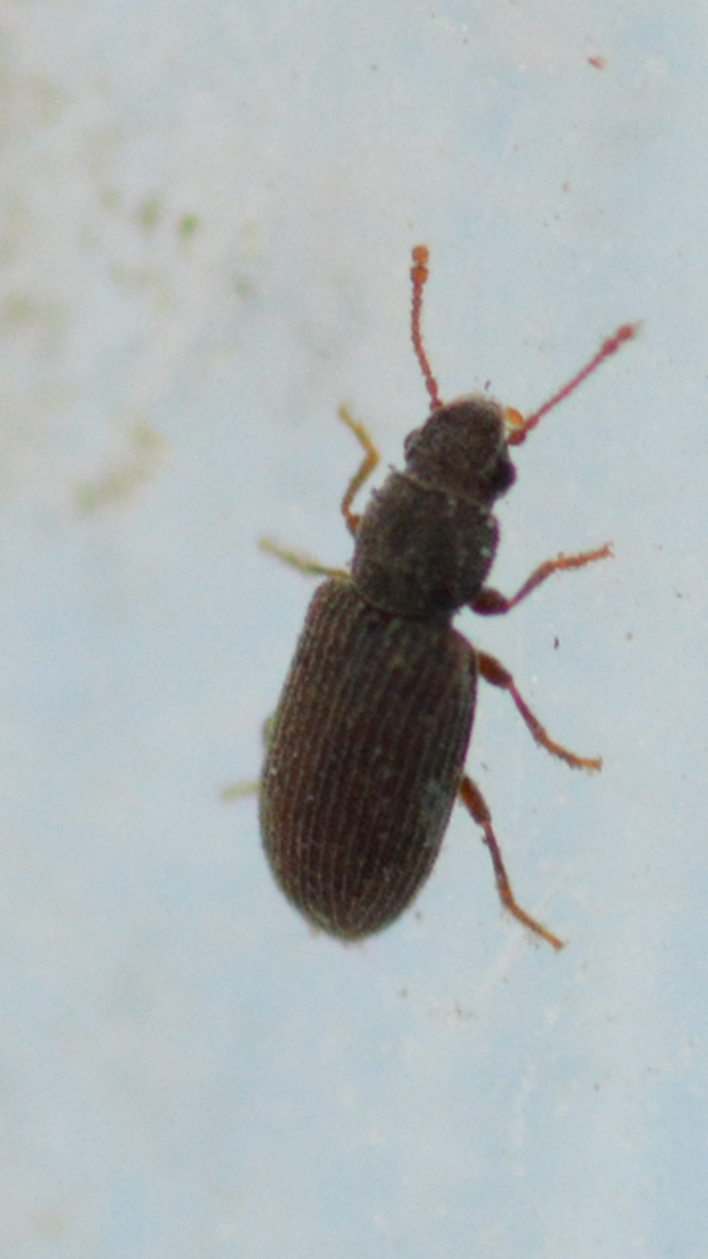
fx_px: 5270
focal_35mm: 158
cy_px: 628
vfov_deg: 13.6
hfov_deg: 7.7
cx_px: 390
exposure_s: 1/320
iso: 1600
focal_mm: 100
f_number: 13
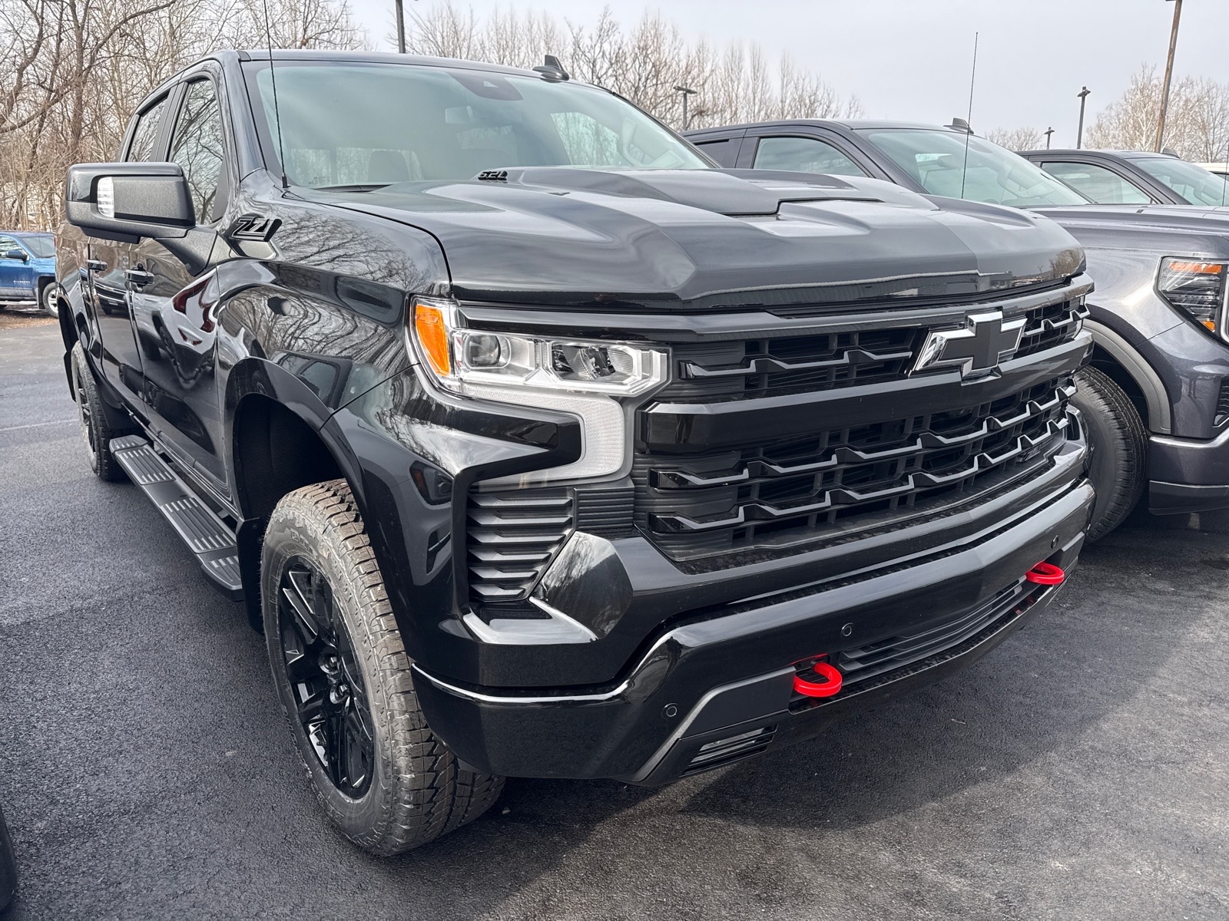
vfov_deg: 56.8
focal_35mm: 24
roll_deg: -0.4
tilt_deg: -15.3
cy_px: 460
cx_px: 614
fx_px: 852
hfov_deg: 71.6
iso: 80
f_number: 1.78
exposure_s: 1/1337
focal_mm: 6.76
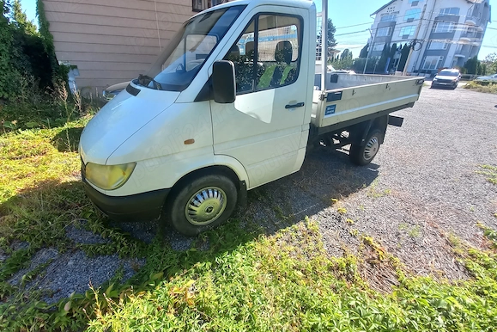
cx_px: 244
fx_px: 193
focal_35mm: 14
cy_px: 149
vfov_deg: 80.9
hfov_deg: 104.2
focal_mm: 1.42
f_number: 2.2
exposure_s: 1/302
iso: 40
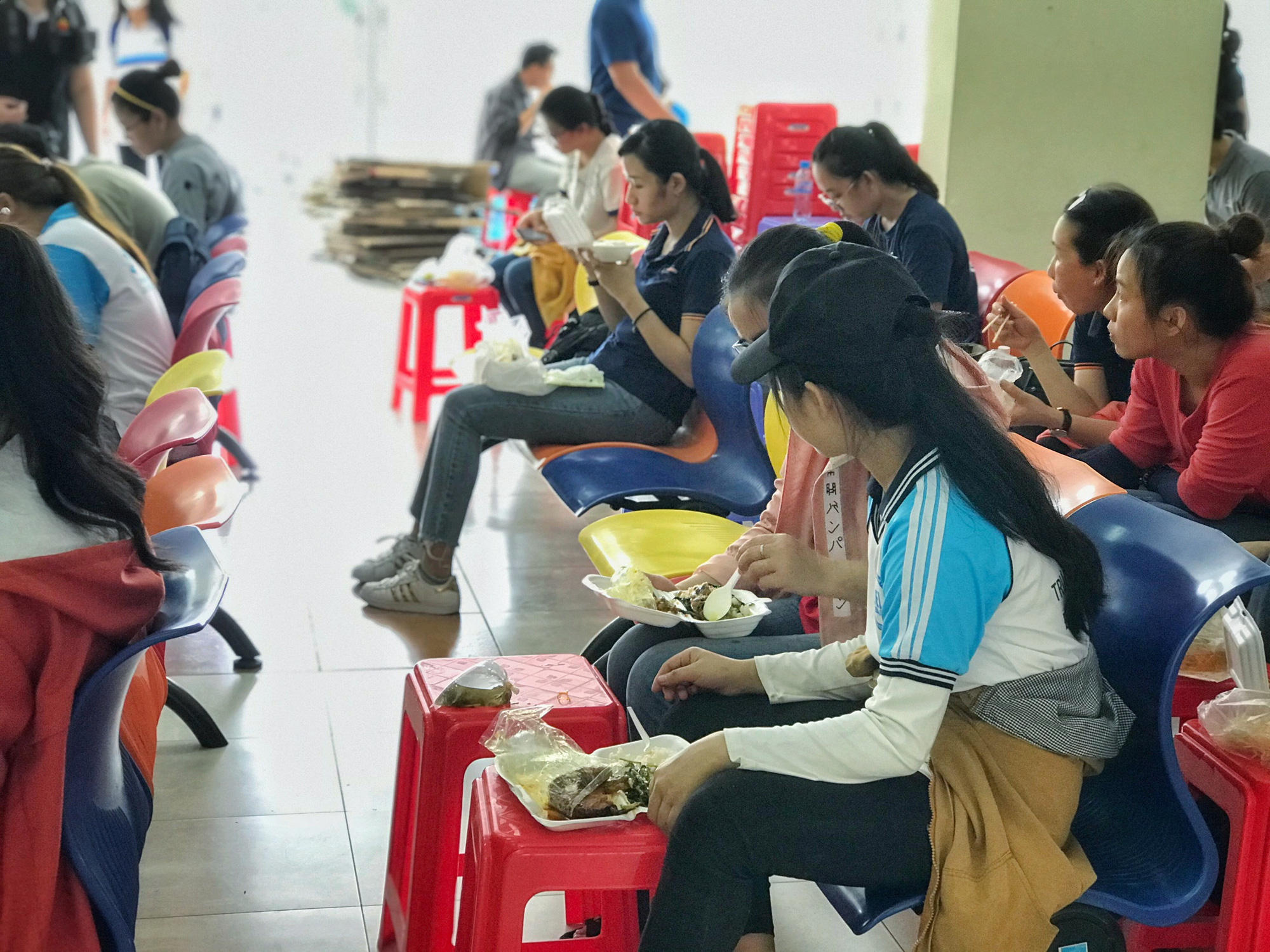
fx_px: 2091
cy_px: 476
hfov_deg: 33.8
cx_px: 635
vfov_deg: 25.7
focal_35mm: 57
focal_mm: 6.6
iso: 160
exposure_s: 1/50
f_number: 2.8
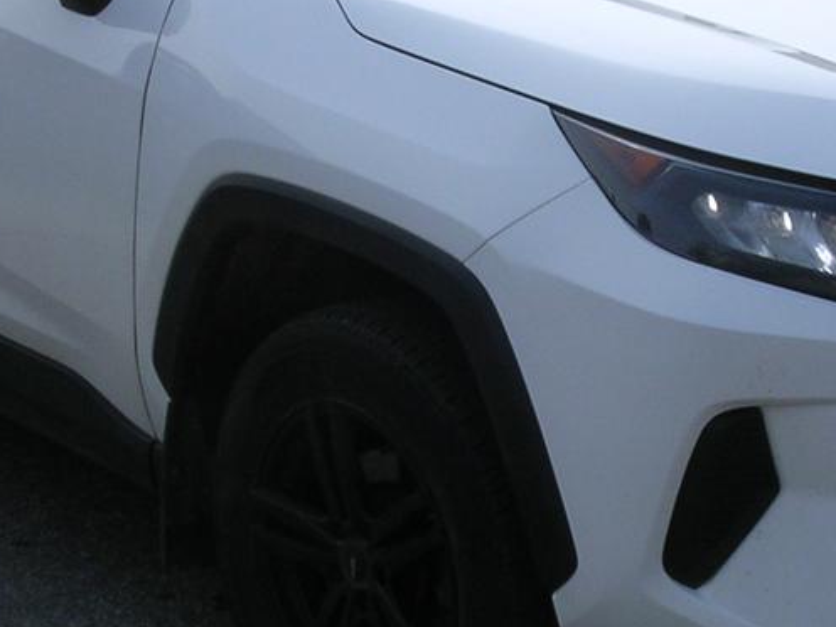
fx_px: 2367
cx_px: 539
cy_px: 228
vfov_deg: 15.1
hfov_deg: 20.0
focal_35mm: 98
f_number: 5.6
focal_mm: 5.8
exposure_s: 1/363
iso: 100
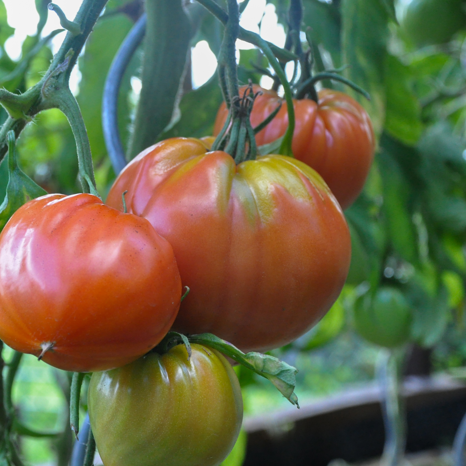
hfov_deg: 21.0
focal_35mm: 82
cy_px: 226
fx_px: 1249
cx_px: 137
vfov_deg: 21.1
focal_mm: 34
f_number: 8
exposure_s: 1/200
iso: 1000
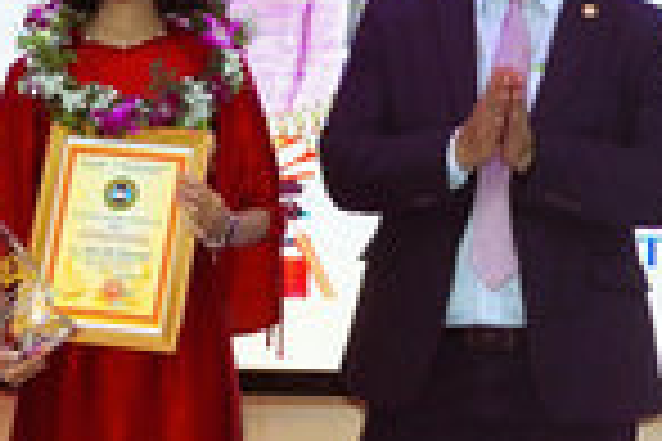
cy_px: 130
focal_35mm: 176
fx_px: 3236
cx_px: 248
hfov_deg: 11.7
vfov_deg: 7.8
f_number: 4.5
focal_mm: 32
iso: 320
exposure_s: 1/160
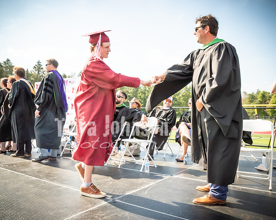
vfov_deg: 50.3
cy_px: 110
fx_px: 235
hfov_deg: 60.9
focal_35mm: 29
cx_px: 138
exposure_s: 1/500
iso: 200
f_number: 7.1
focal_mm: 17
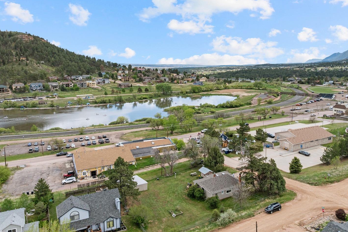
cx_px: 192
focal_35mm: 28
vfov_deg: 46.3
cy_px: 100
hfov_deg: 65.3
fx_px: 271
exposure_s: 1/5000
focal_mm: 12.29
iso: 400
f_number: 2.8
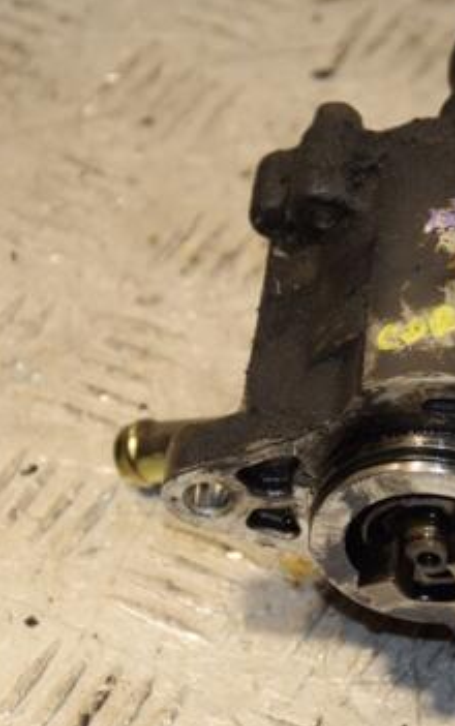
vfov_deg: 10.7
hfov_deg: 6.7
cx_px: 436
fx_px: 3878
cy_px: 360
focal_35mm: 196
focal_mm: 75
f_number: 5.3
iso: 800
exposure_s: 1/200
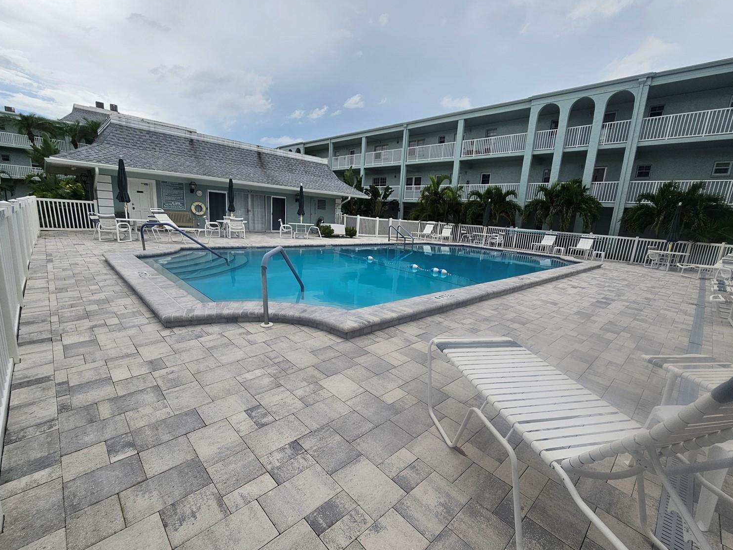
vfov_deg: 85.6
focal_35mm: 14
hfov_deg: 102.1
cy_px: 281
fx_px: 296
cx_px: 375
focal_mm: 2.2
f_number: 2.2
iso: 50
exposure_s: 1/709
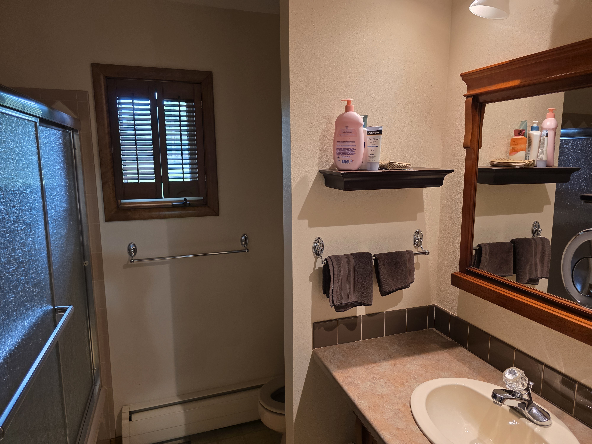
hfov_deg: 73.9
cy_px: 222
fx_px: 393
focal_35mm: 23
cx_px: 296
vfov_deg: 58.9
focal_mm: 6.3
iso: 320
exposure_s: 1/120
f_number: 1.7
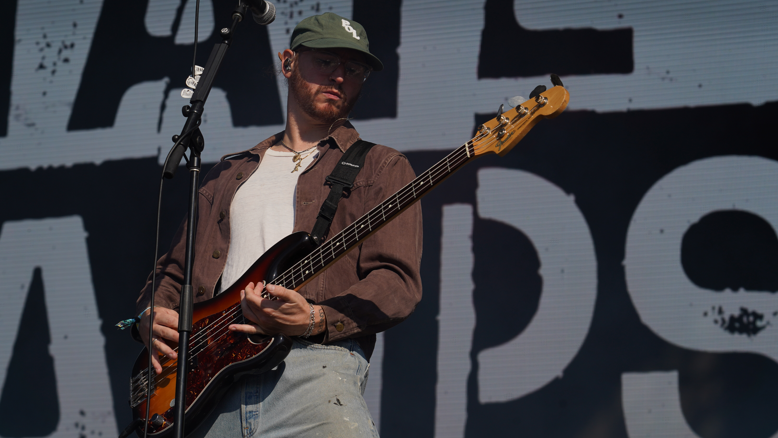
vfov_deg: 10.9
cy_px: 200
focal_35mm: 111
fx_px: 2290
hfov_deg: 19.3
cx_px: 389
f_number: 8
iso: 100
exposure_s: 1/800
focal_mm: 105
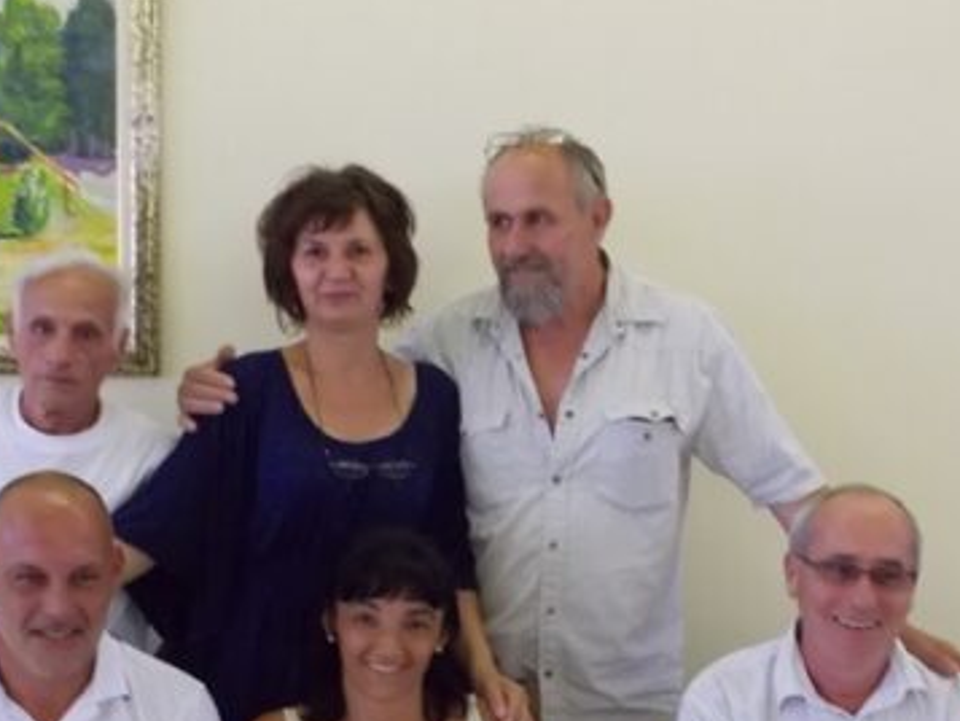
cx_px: 433
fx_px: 1443
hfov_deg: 36.8
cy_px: 586
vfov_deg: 27.4
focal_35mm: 52
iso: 320
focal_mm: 4.1
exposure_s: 1/25
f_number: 3.3
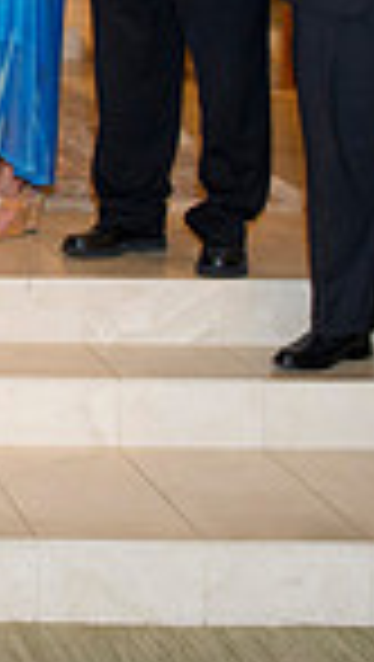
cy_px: -41
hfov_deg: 9.2
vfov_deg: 17.3
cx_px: -482
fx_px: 2110
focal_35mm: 120
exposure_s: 1/160
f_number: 4.5
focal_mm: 29
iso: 1250
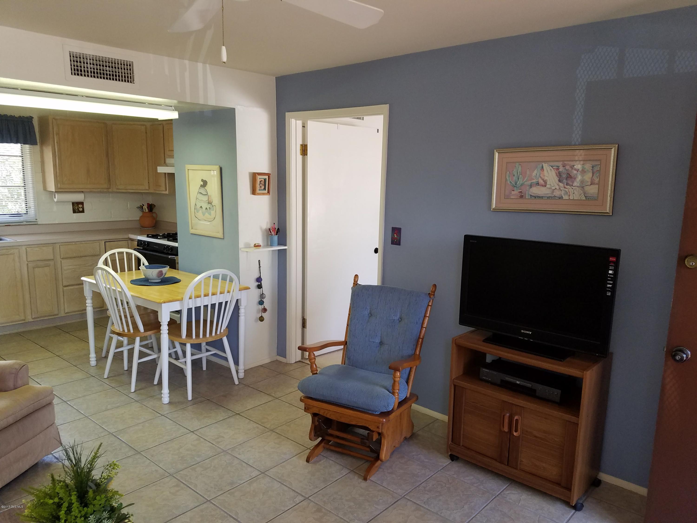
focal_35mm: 26
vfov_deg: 53.1
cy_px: 262
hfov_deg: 67.3
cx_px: 348
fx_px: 524
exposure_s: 1/60
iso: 100
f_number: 1.7
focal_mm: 4.2
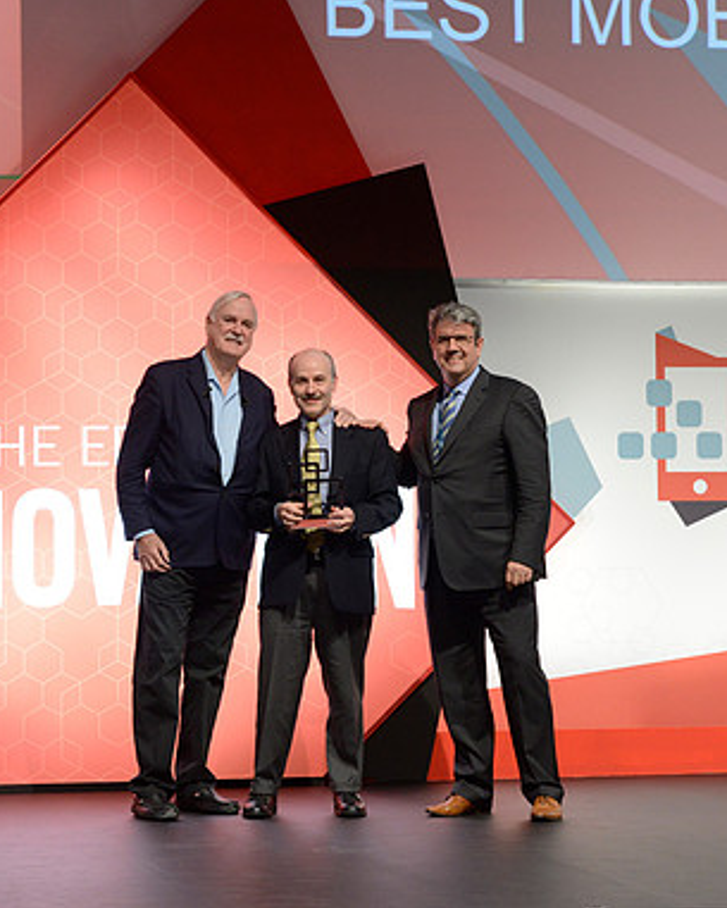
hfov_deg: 15.4
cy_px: 456
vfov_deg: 19.2
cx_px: 241
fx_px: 2688
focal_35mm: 100
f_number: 8
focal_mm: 70
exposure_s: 1/100
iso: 2500
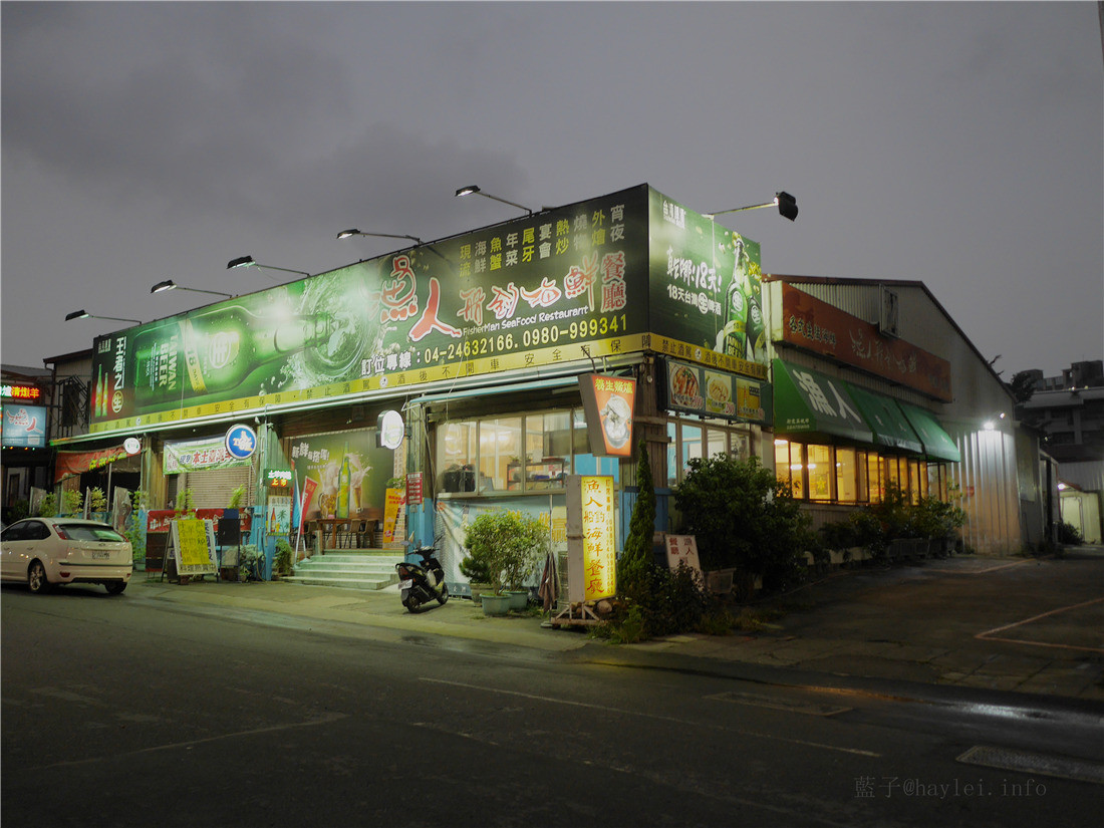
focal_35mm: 30
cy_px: 414
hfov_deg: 60.0
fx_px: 957
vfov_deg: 46.8
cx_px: 552
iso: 250
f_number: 1.7
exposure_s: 1/60
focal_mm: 15
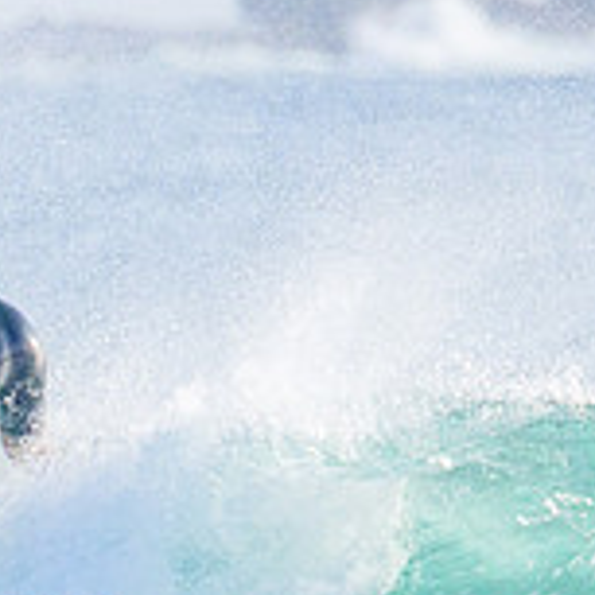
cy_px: 522
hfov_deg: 0.5
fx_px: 68452
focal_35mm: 3520
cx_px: -278
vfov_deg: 0.5
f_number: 13
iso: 1600
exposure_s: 1/2000
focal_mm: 800
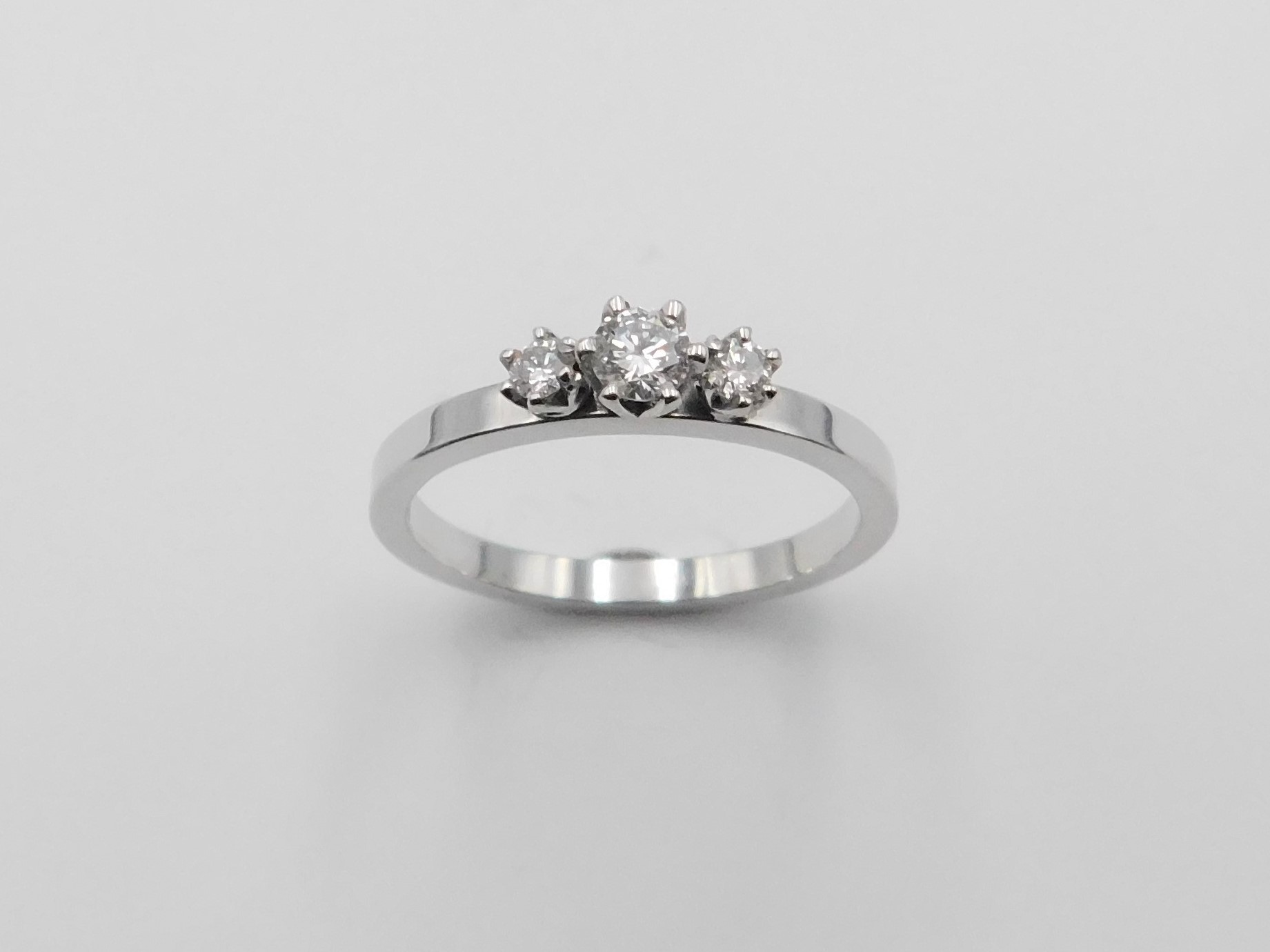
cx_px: 635
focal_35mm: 23
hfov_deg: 73.9
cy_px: 476
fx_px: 844
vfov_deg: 58.9
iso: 400
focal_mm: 4
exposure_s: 1/400
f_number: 6
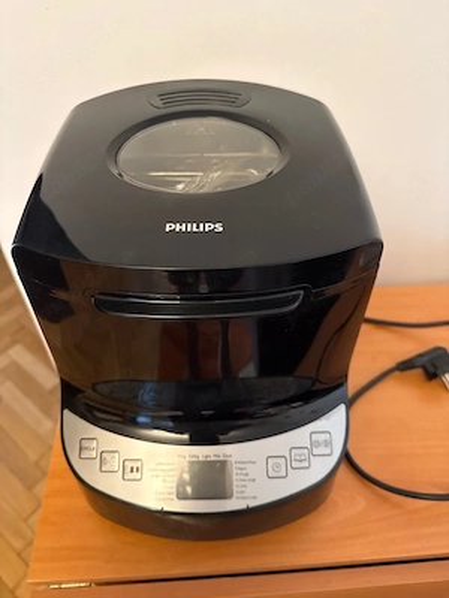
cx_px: 224
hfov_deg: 56.8
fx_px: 415
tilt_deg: -45.5
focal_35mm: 24
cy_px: 299
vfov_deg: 71.6
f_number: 1.78
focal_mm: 6.76
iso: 800
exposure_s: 1/60
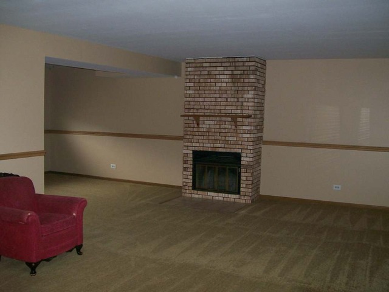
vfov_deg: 39.7
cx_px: 194
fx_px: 405
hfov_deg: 51.4
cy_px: 146
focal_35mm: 36
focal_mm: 6
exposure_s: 1/64
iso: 140
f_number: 2.7
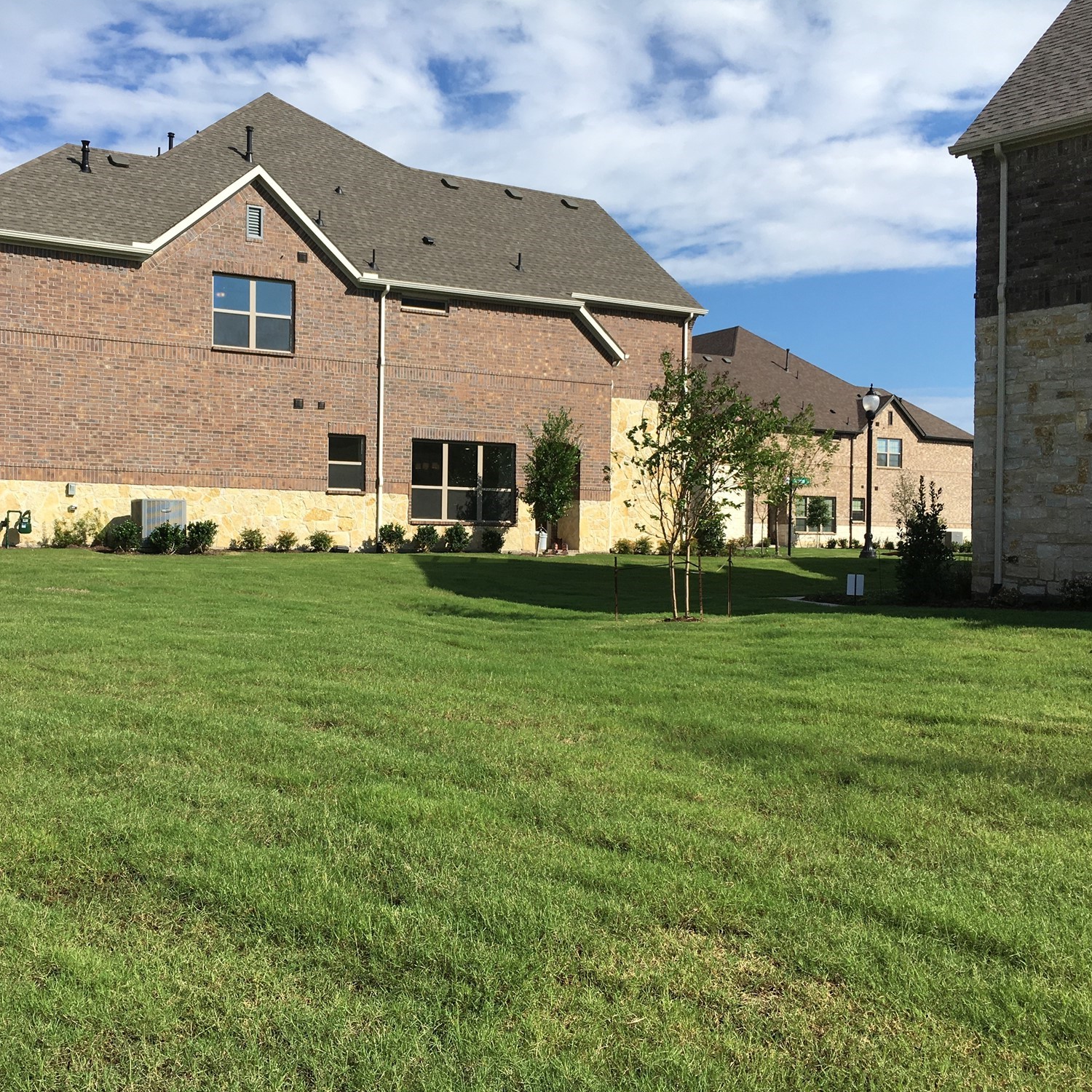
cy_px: 554
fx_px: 1249
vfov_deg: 47.2
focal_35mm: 35
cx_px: 419
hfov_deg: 46.9
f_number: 2.2
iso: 25
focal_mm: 4.15
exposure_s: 1/2198
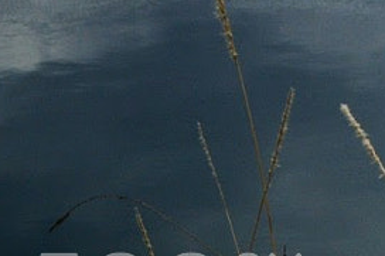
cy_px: -281
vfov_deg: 4.3
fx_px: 3399
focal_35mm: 318
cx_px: 1083
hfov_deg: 6.1
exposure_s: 1/500
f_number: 11
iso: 400
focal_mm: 36
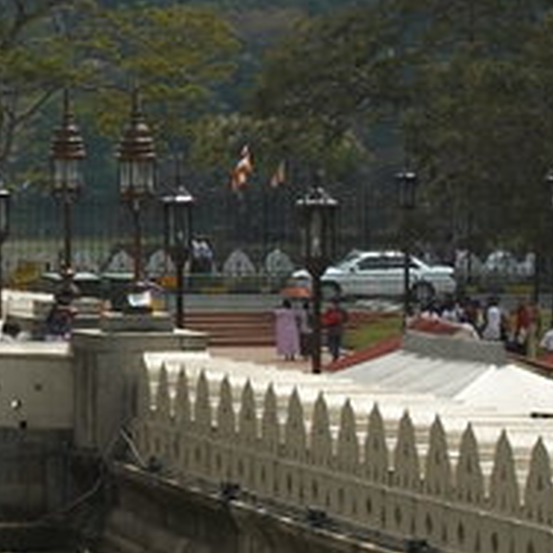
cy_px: 179
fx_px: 4260
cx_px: -985
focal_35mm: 236
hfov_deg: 6.8
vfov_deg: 7.4
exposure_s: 1/320
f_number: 9
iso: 200
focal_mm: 29
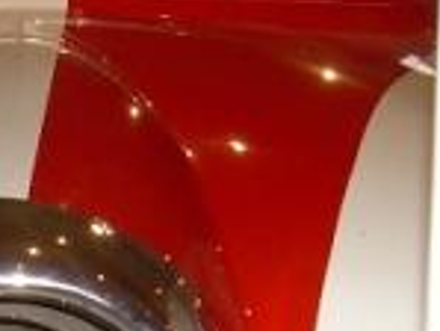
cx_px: 35
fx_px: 2074
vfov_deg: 9.1
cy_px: 298
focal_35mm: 163
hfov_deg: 12.0
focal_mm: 6.3
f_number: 2.8
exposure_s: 1/60
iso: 65
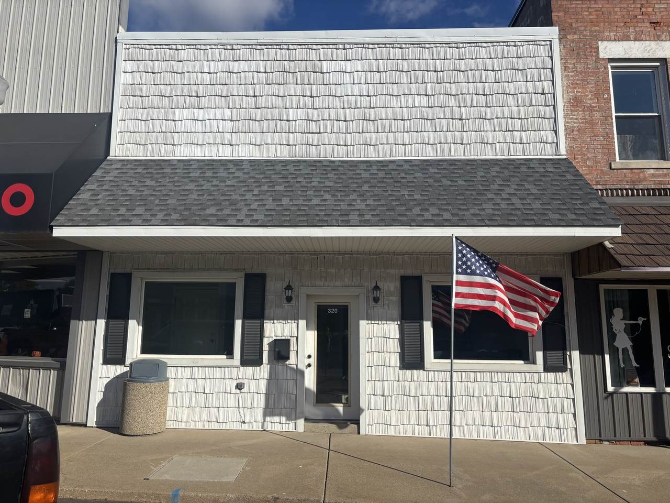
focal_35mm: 26
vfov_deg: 53.1
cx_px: 335
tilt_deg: +11.1
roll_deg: +0.1
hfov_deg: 67.3
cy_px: 252
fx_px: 503
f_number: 1.6
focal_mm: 5.96
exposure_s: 1/6711
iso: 50
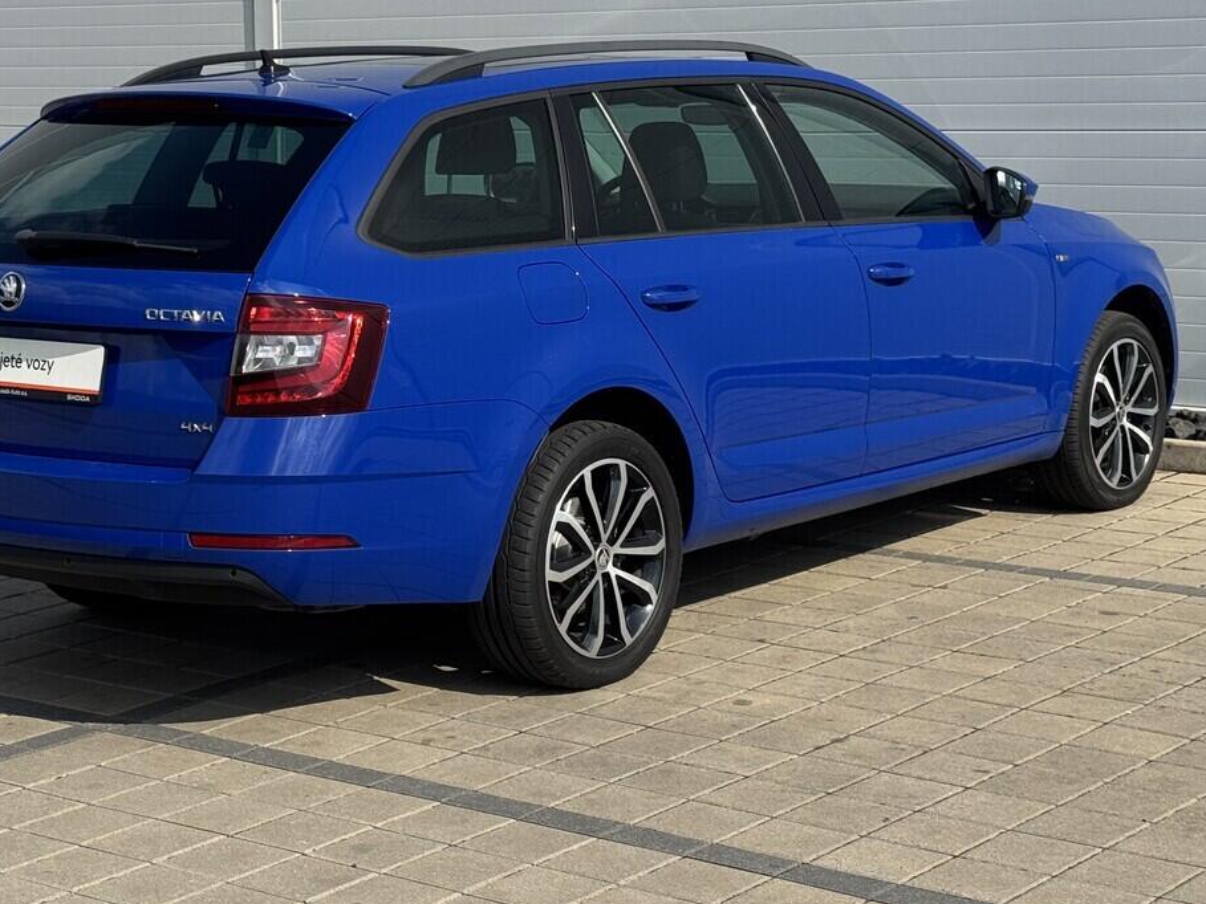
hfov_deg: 25.6
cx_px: 527
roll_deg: +1.2
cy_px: 323
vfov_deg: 19.3
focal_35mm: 76
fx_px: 2648
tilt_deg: -5.4
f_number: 1.78
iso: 64
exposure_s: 1/5376
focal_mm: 6.76
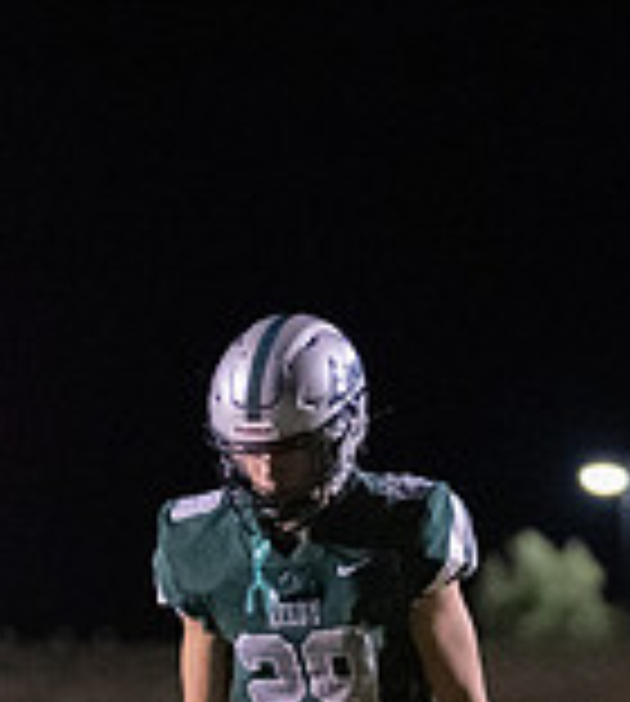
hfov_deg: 2.5
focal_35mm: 672
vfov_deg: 2.7
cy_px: 886
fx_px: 14649
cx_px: 305
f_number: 2.8
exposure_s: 1/1250
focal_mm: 126
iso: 12800
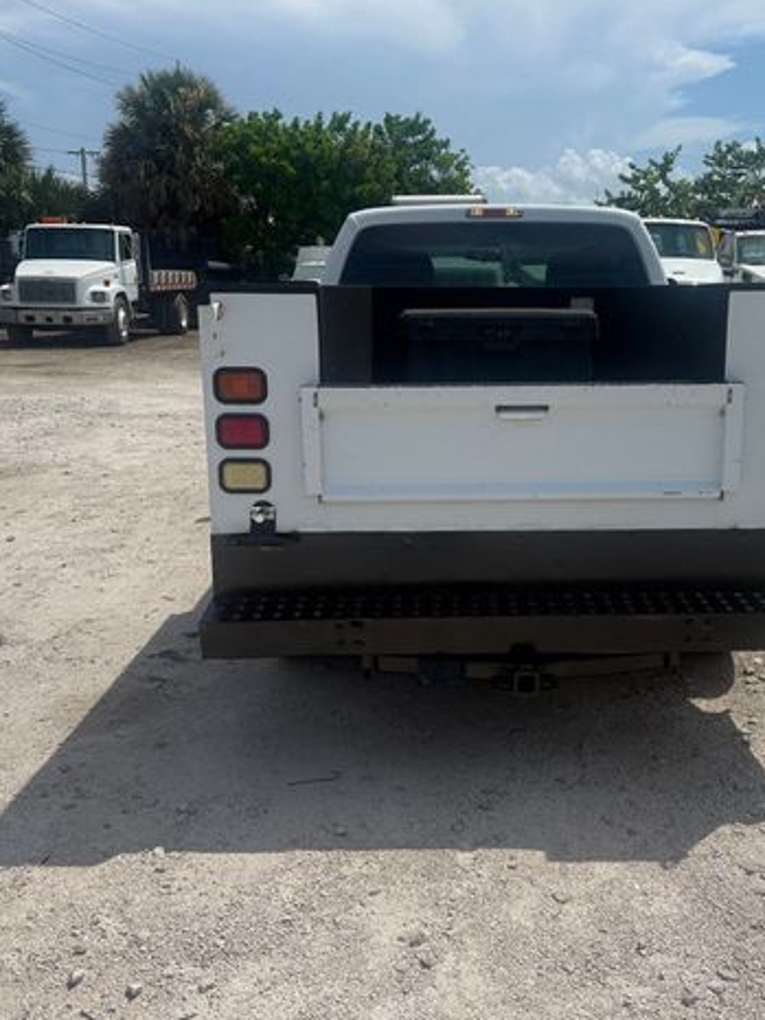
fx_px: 972
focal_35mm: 33
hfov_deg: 42.6
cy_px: 498
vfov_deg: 55.3
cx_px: 489
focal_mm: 6.76
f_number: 1.78
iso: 80
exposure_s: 1/8130
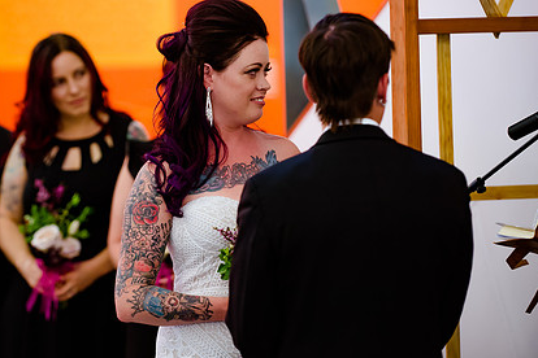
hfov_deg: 10.5
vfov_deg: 7.0
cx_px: 207
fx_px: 2929
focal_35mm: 196
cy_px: 126
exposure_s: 1/100
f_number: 2.8
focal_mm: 140
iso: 2500
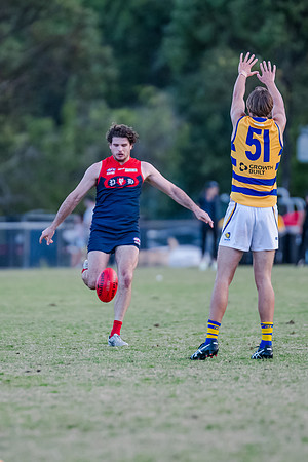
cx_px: 111
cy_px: 208
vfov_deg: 3.4
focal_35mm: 607
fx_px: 7788
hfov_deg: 2.3
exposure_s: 1/1600
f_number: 2.8
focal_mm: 300
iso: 1600
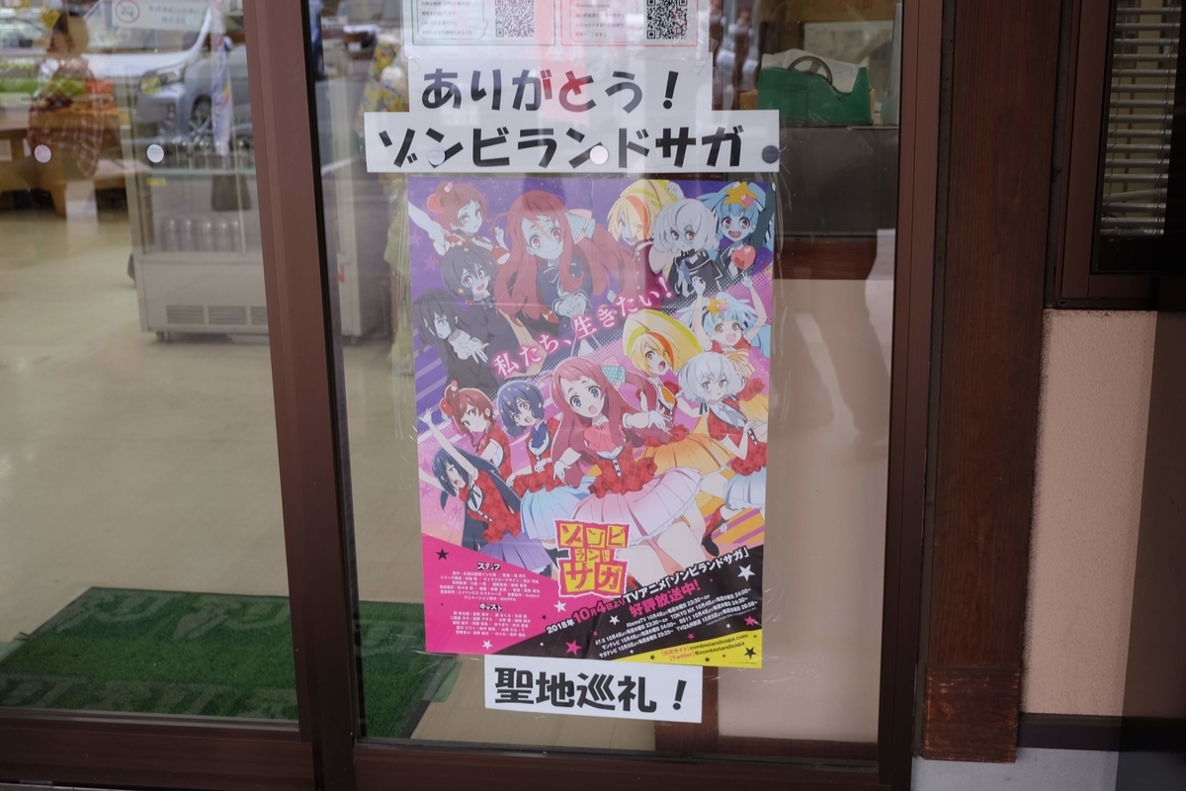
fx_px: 1384
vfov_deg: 31.9
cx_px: 593
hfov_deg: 46.4
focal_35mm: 42
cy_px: 396
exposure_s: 1/85
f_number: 3.2
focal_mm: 27.7
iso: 200
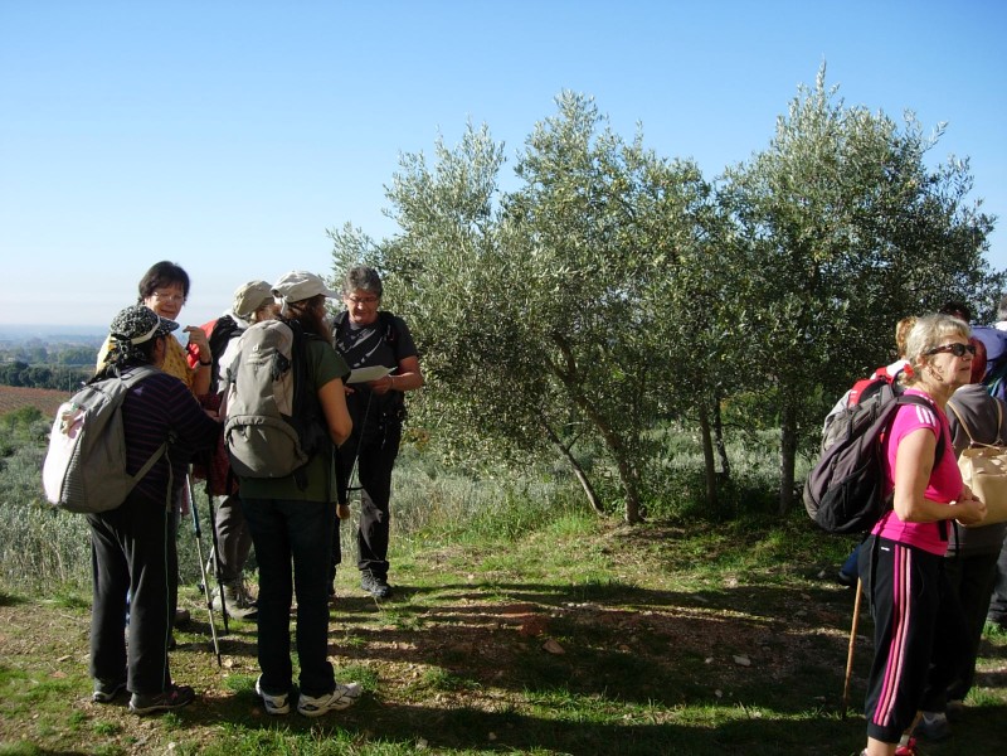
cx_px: 504
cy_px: 378
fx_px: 1105
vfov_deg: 37.7
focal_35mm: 38
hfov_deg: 49.0
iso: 64
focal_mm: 7.8
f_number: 2.8
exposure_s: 1/1024
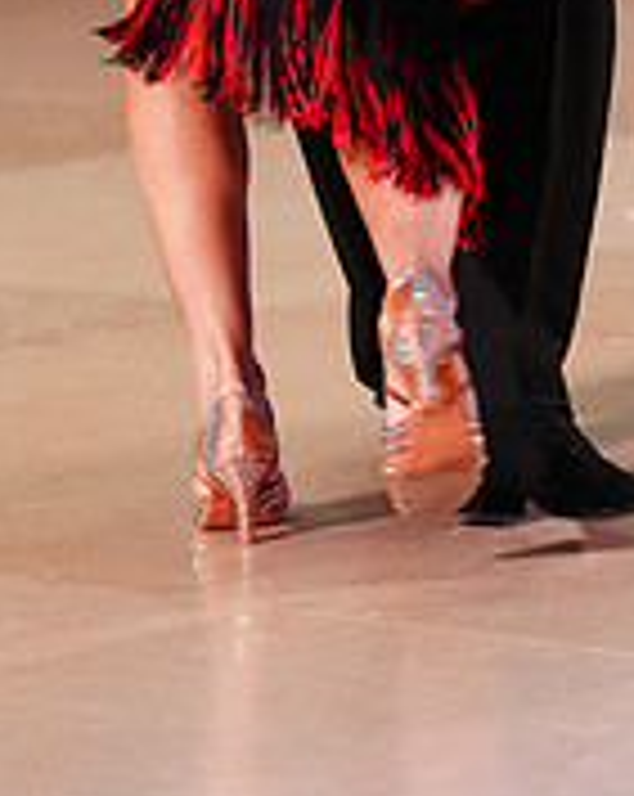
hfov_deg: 4.0
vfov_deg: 5.0
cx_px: 393
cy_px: -382
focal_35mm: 385
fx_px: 9054
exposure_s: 1/400
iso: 5000
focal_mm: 125
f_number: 2.8
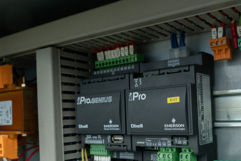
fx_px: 295
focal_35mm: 44
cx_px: 118
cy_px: 108
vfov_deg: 30.3
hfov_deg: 44.5
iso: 1000
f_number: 8
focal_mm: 31
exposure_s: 1/60
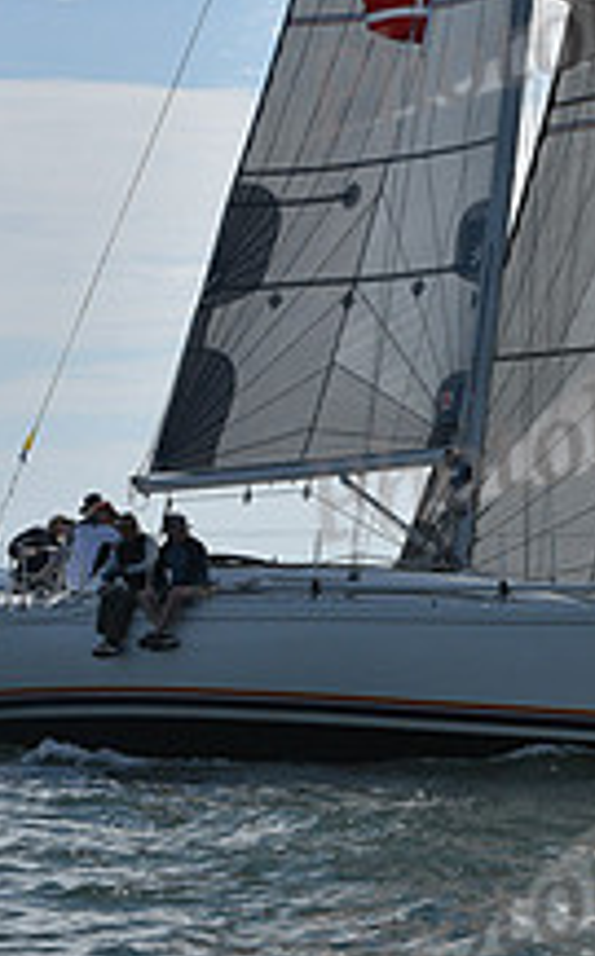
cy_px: 597
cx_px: 1159
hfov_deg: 6.6
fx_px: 4972
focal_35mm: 191
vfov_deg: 11.0
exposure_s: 1/1000
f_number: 13
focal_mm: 70
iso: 320
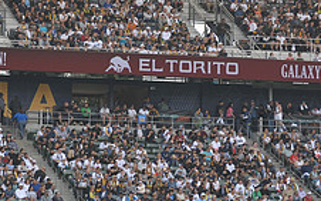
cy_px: 131
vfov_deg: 5.1
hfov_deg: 8.1
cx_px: -20
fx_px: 2238
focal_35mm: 256
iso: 320
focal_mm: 98
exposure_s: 1/2500
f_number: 3.5
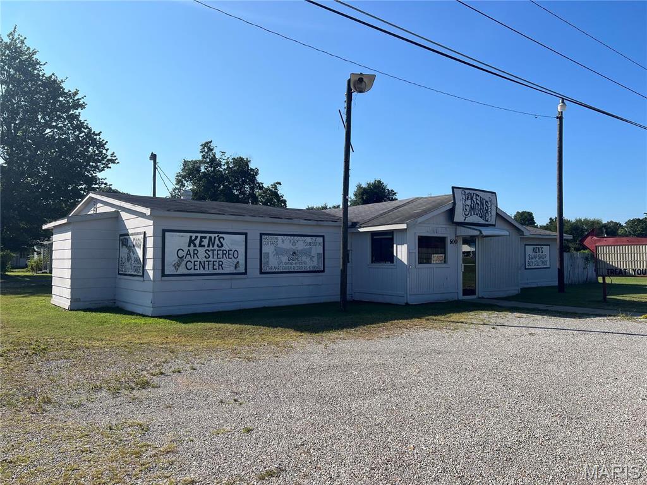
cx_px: 324
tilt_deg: +2.2
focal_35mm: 26
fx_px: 486
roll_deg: -0.9
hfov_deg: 67.3
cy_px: 242
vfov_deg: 53.1
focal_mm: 5.7
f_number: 1.5
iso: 50
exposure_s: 1/5076
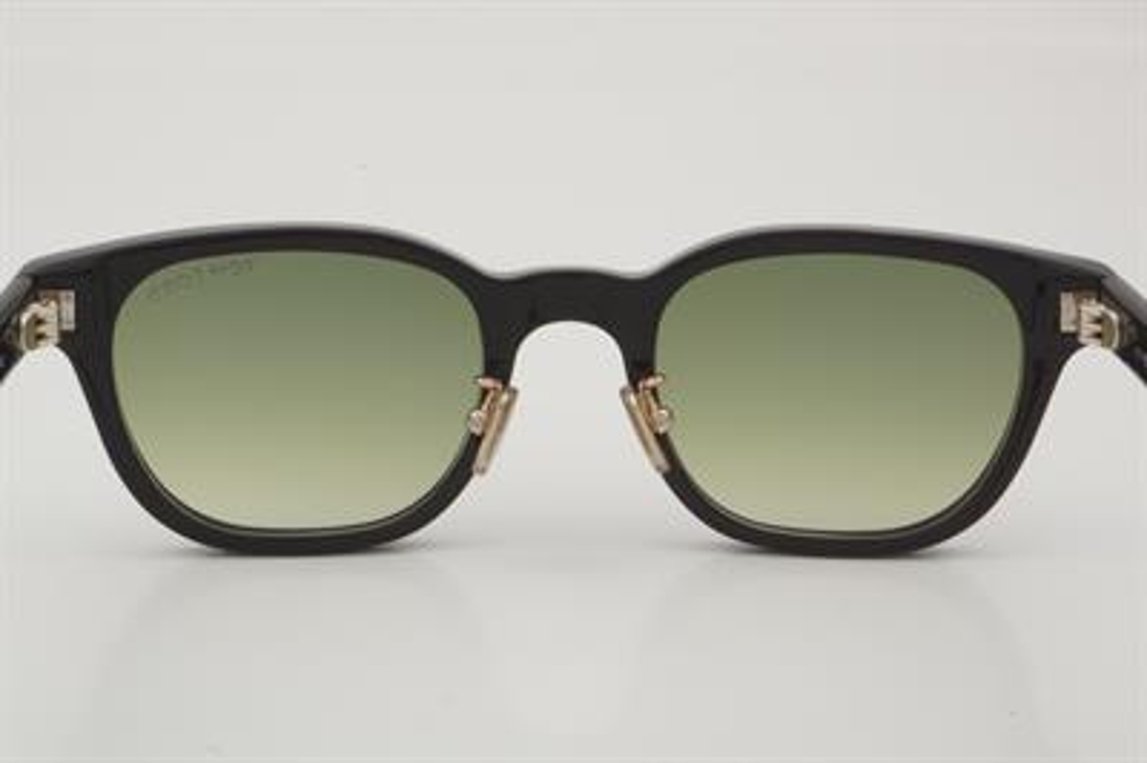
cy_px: 382
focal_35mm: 82
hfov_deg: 24.6
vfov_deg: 16.5
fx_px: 2626
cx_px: 574
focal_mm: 55
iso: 100
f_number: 32
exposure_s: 1/3
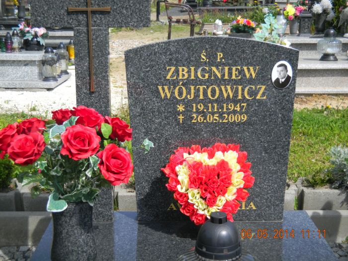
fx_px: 553
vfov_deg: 26.6
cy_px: 130
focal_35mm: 55
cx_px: 174
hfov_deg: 34.9
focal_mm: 9.9
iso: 80
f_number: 8.4
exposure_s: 1/133
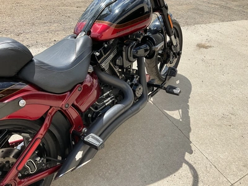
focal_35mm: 29
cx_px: 124
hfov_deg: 61.7
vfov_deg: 48.2
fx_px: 208
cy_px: 93
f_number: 1.8
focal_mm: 3
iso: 25
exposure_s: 1/1342
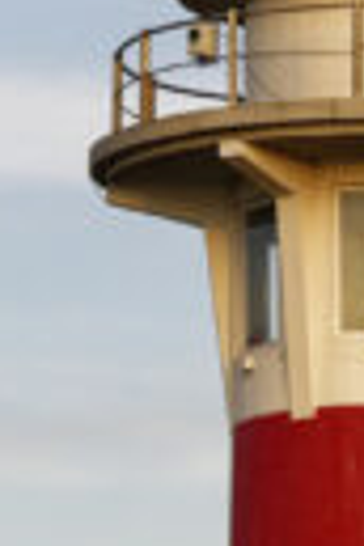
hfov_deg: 2.5
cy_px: 571
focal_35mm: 556
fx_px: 8432
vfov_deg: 3.7
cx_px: 375
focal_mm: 70
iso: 100
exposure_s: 1/50
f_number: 4
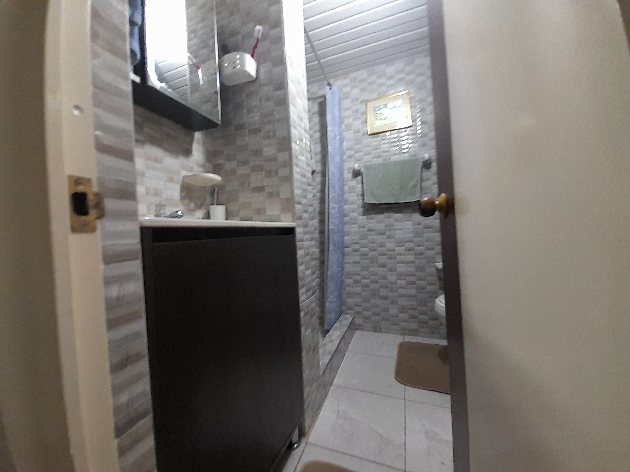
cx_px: 315
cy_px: 236
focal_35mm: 13
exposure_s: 1/50
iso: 125
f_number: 2.2
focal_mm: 1.13
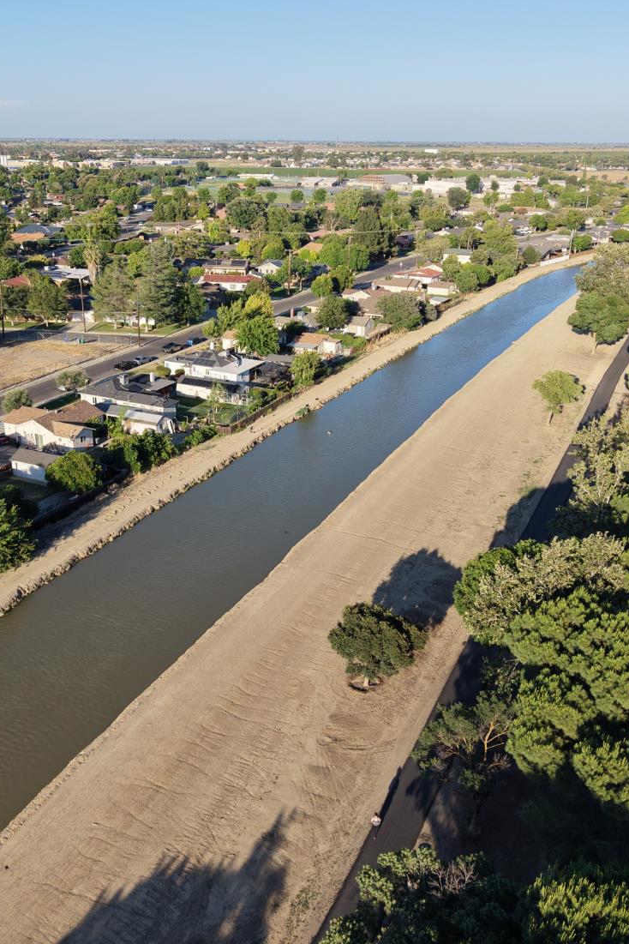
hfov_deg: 38.8
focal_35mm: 34
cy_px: 466
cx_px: 266
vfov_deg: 55.8
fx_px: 891
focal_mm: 8.67
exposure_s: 1/4000
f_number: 1.8
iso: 330
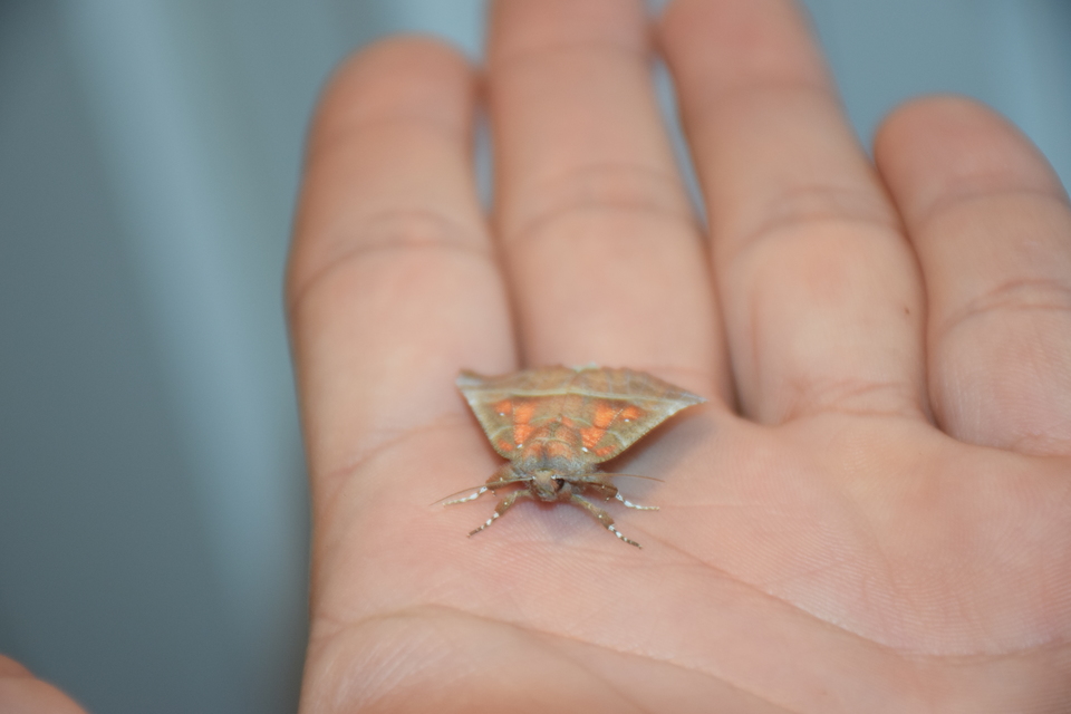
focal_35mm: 210
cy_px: 357
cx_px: 536
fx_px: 6247
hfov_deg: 9.8
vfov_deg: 6.5
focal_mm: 140
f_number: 5.6
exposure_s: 1/80
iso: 800
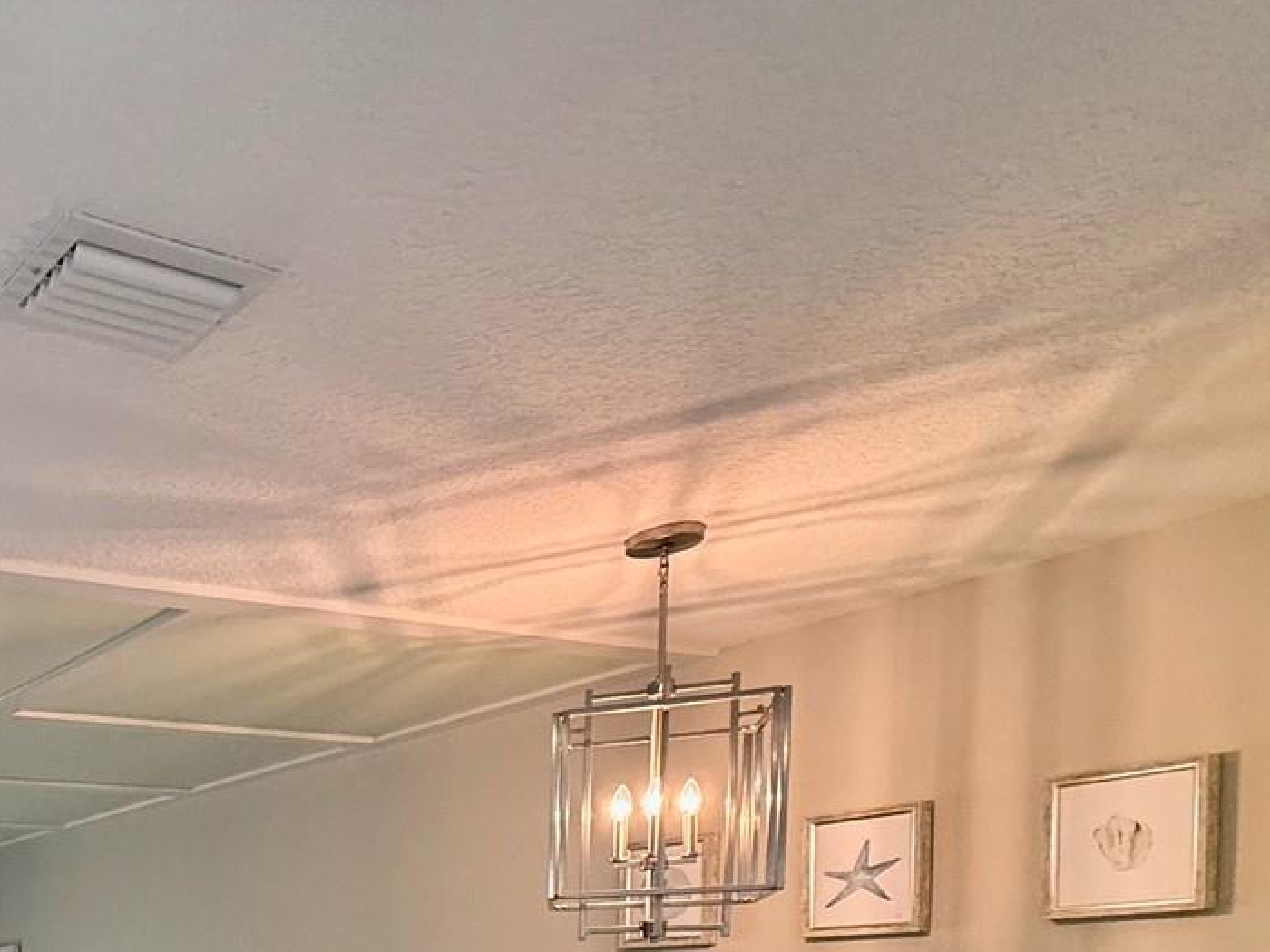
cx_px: -143
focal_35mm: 32
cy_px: 1077
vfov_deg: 36.5
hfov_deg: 43.3
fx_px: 1174
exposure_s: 1/120
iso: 400
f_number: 2.2
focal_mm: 2.22
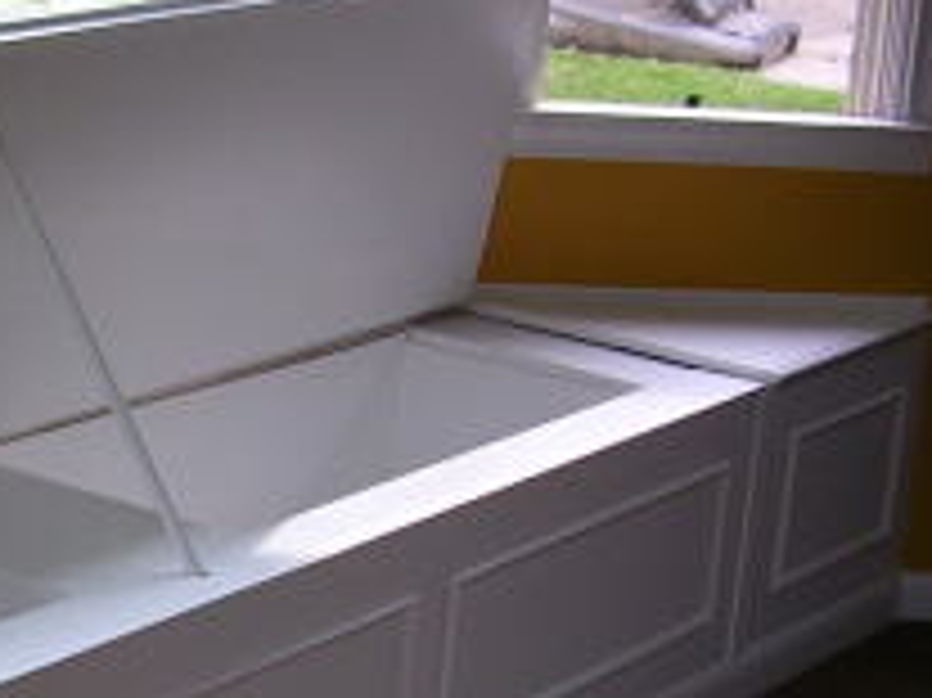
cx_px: -189
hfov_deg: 17.1
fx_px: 2960
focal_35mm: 110
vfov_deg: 13.4
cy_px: 531
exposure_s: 1/75.2
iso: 50
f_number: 2.8
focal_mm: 5.8
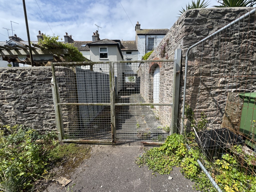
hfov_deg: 102.1
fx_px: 104
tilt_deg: -7.4
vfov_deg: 85.7
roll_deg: +1.0
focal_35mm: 14
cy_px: 96
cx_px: 128
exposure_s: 1/1420
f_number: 2.2
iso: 50
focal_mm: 2.22
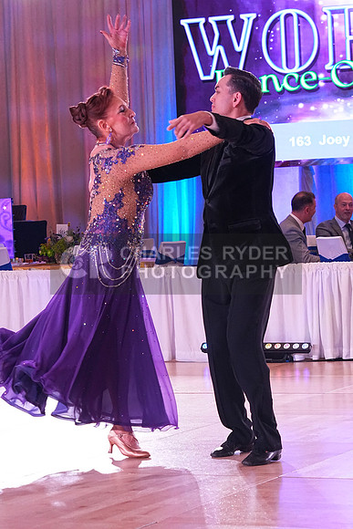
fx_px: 1867
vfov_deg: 16.1
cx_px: 176
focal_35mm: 127
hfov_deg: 10.8
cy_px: 264
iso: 3200
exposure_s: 1/250
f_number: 6.3
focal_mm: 85
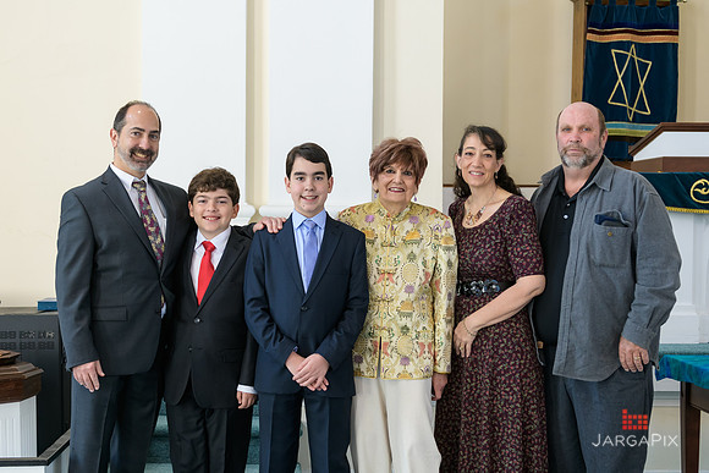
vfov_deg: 22.3
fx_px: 1201
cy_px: 242
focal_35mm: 61
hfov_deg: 32.9
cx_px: 315
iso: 400
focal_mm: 48
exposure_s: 1/125
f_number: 3.2
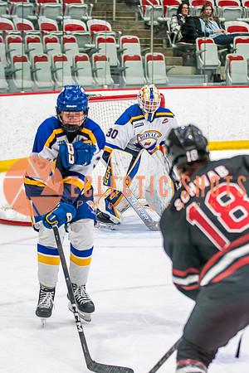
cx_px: 147
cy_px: 152
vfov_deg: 13.0
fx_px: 1636
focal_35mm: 158
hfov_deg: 8.7
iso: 640
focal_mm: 88
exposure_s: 1/640
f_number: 2.8
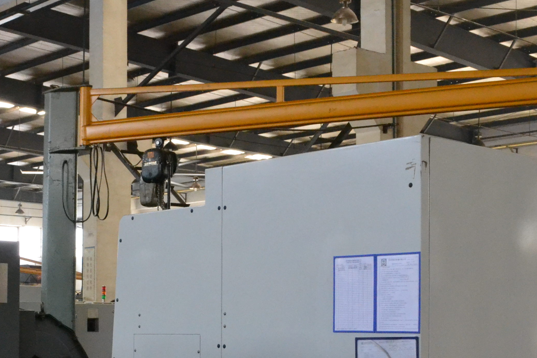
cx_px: 183
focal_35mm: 73
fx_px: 1089
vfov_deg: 18.3
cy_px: 332
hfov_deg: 27.5
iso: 3200
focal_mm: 22
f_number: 9
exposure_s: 1/80
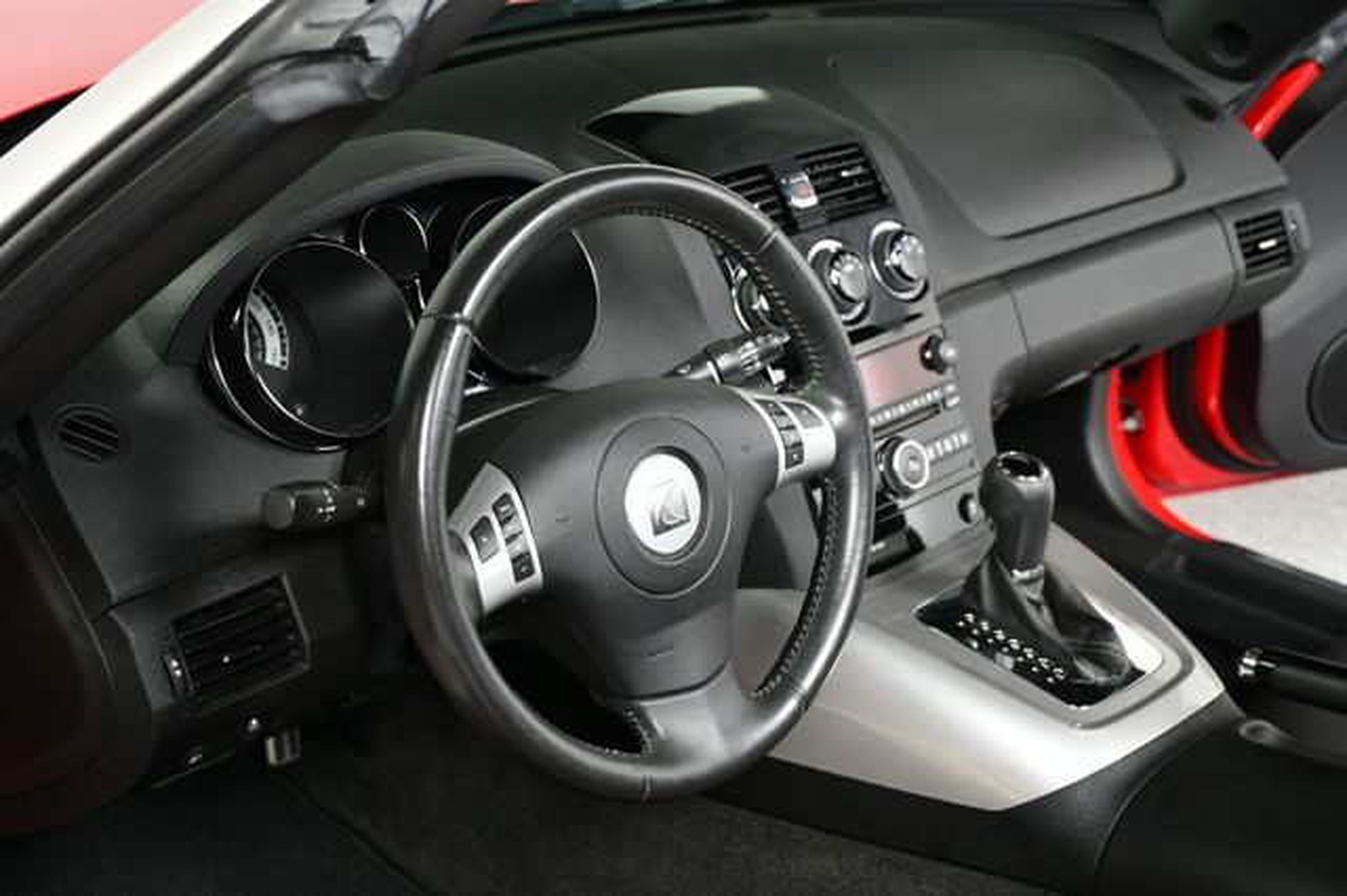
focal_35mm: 57
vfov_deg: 23.8
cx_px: 674
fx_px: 2132
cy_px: 448
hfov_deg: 35.1
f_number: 5
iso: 100
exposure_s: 1/160
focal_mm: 38
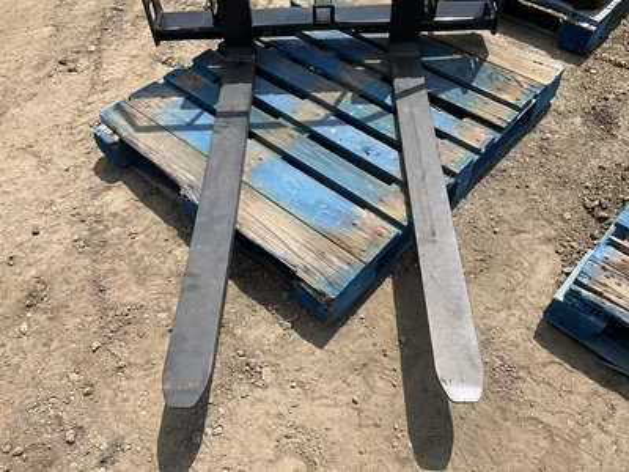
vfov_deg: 48.2
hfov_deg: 61.7
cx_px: 314
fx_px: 527
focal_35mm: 29
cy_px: 236
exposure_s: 1/1626
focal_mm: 3
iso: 25
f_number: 1.8
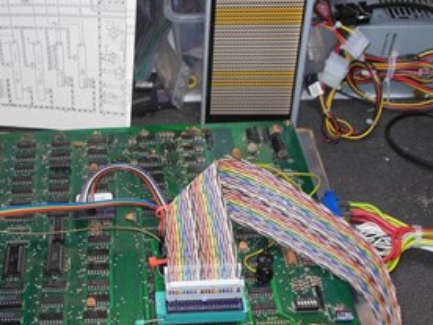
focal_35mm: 47
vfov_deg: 30.5
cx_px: 97
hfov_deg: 39.1
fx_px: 588
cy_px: 234
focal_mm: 5.2
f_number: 3.3
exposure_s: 1/25
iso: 125
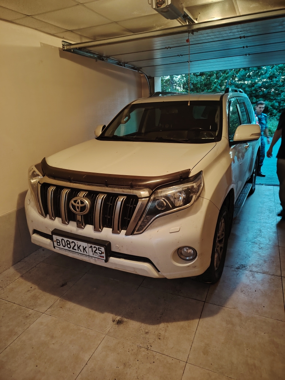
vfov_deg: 71.6
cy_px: 190
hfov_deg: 56.8
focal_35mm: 24
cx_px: 142
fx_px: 263
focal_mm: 5.25
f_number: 1.75
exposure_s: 1/25
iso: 2056
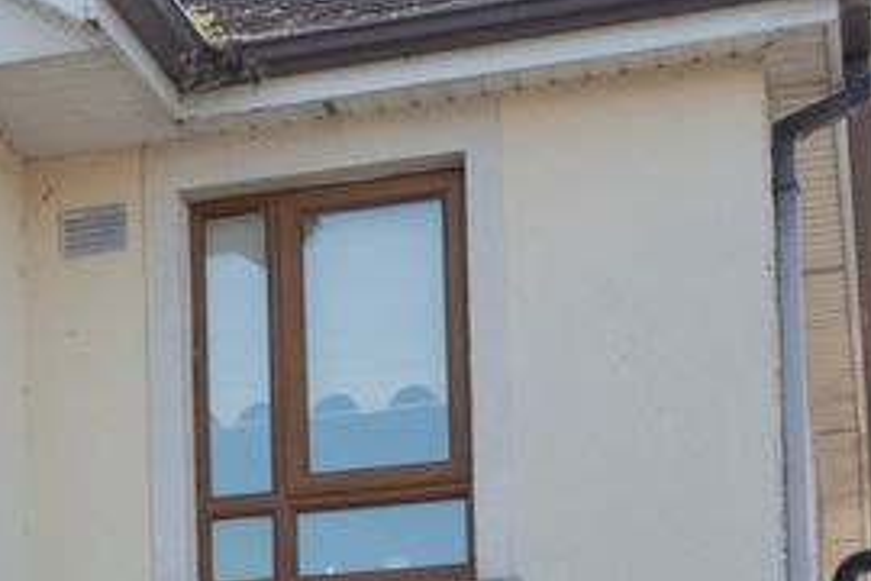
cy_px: 897
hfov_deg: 17.1
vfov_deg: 11.7
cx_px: -271
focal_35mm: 112
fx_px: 2710
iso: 500
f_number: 2.8
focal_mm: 21
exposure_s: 1/2500
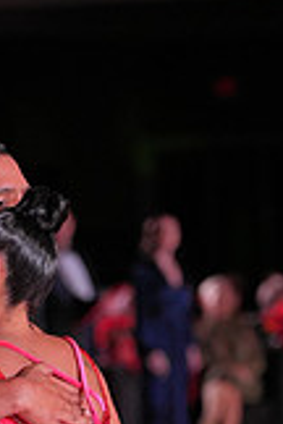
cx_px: 1
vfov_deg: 5.3
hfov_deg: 3.6
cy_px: 584
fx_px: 4516
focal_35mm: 383
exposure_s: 1/800
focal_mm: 107
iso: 1600
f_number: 2.8
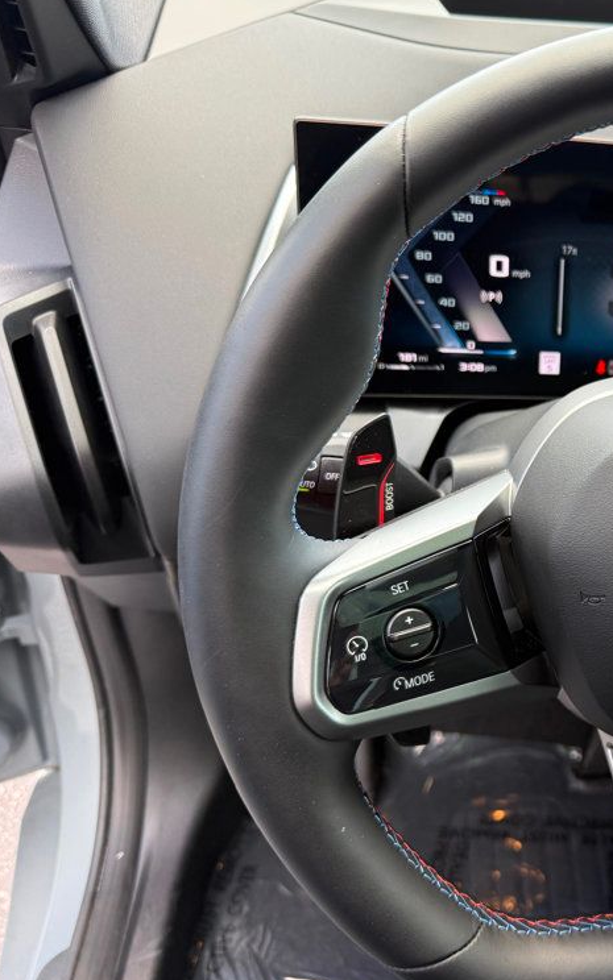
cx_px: 668
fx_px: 936
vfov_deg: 55.3
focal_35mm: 35
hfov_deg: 32.2
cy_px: 490
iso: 125
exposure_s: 1/230
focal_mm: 6.76
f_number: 1.78
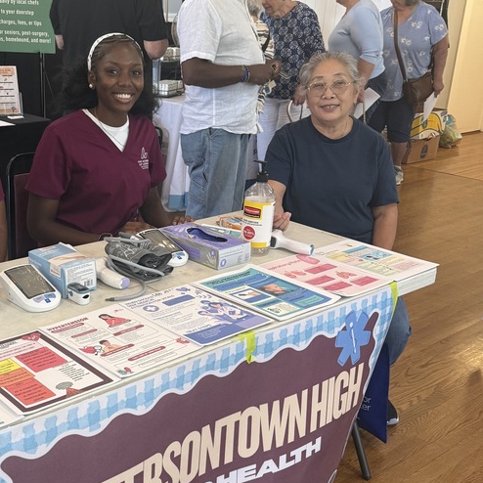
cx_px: 121
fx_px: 695
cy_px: 270
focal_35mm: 44
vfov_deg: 38.3
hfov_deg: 37.4
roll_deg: -2.1
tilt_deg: -21.0
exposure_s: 1/60
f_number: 1.78
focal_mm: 6.76
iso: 200
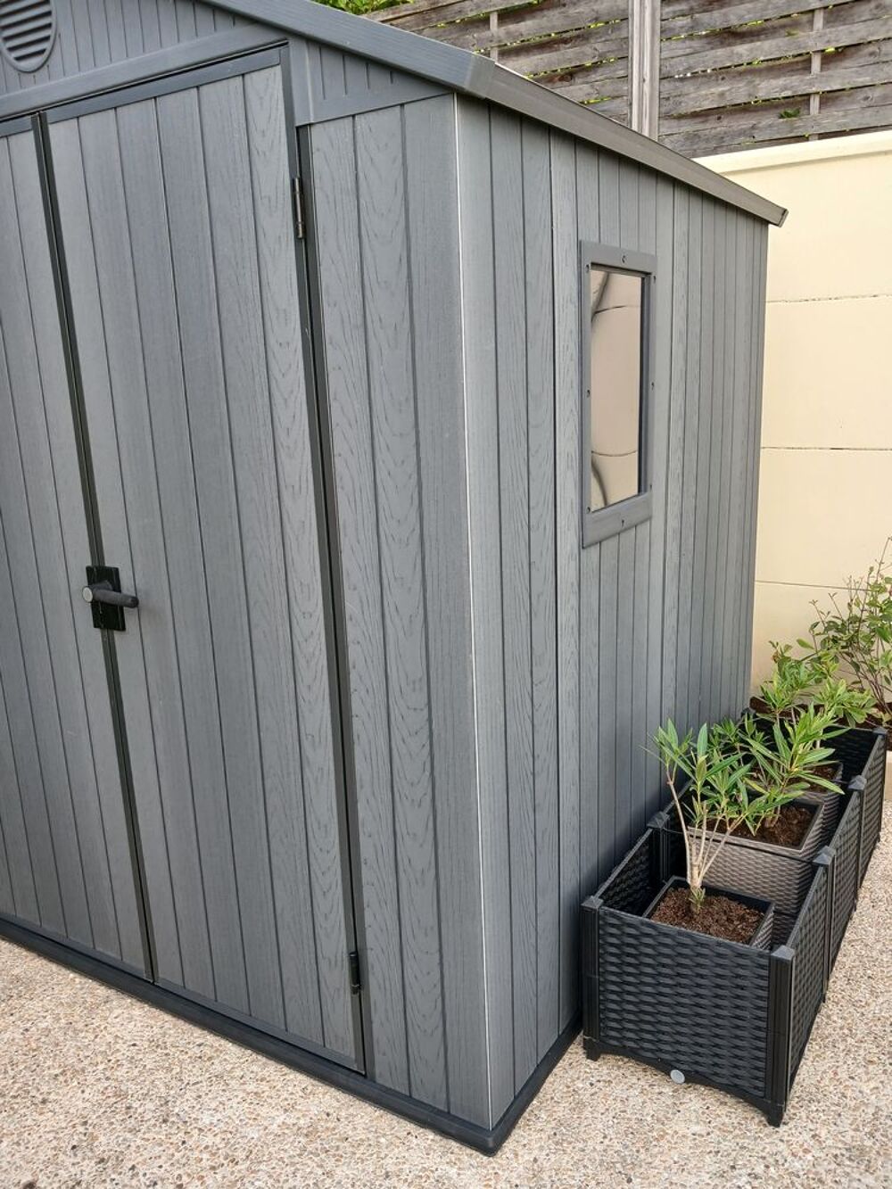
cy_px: 594
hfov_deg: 51.4
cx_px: 446
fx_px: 928
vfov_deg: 65.3
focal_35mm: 27
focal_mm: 3.98
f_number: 1.8
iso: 25
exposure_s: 1/100
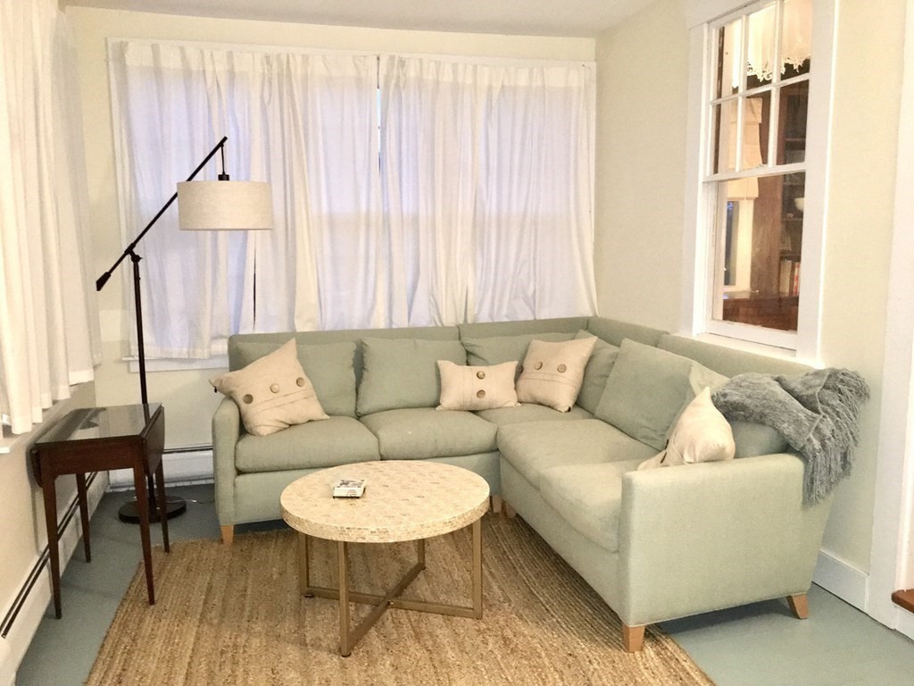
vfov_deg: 48.2
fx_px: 766
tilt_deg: -7.8
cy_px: 343
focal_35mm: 29
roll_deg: +0.8
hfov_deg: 61.7
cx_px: 457
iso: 250
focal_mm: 4.15
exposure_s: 1/16
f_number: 2.2
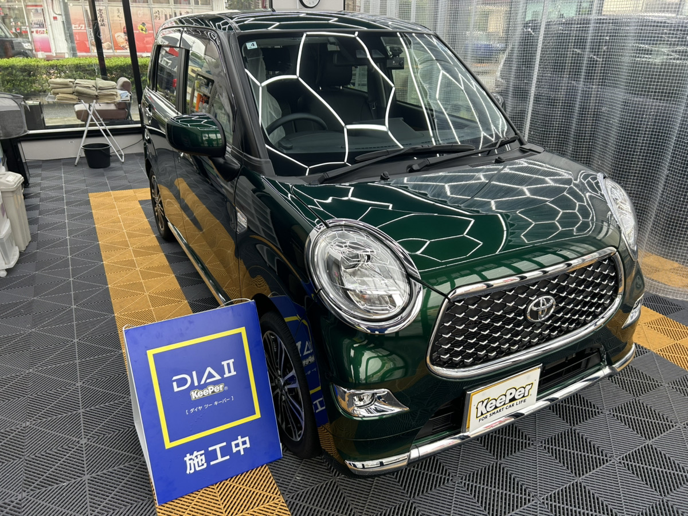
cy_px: 258
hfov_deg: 67.3
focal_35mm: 26
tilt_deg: -24.8
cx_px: 344
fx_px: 517
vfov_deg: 53.1
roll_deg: -0.6
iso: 64
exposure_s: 1/120
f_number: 1.5
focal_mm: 5.7
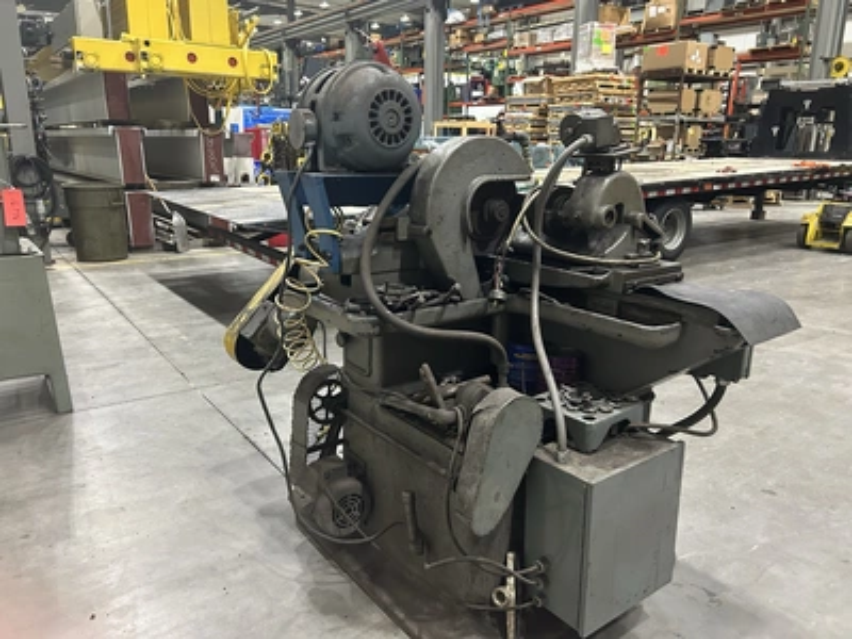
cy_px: 320
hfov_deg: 67.3
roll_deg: -0.1
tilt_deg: -12.4
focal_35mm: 26
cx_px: 426
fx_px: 640
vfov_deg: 53.1
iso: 500
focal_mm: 5.7
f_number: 1.5
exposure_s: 1/60
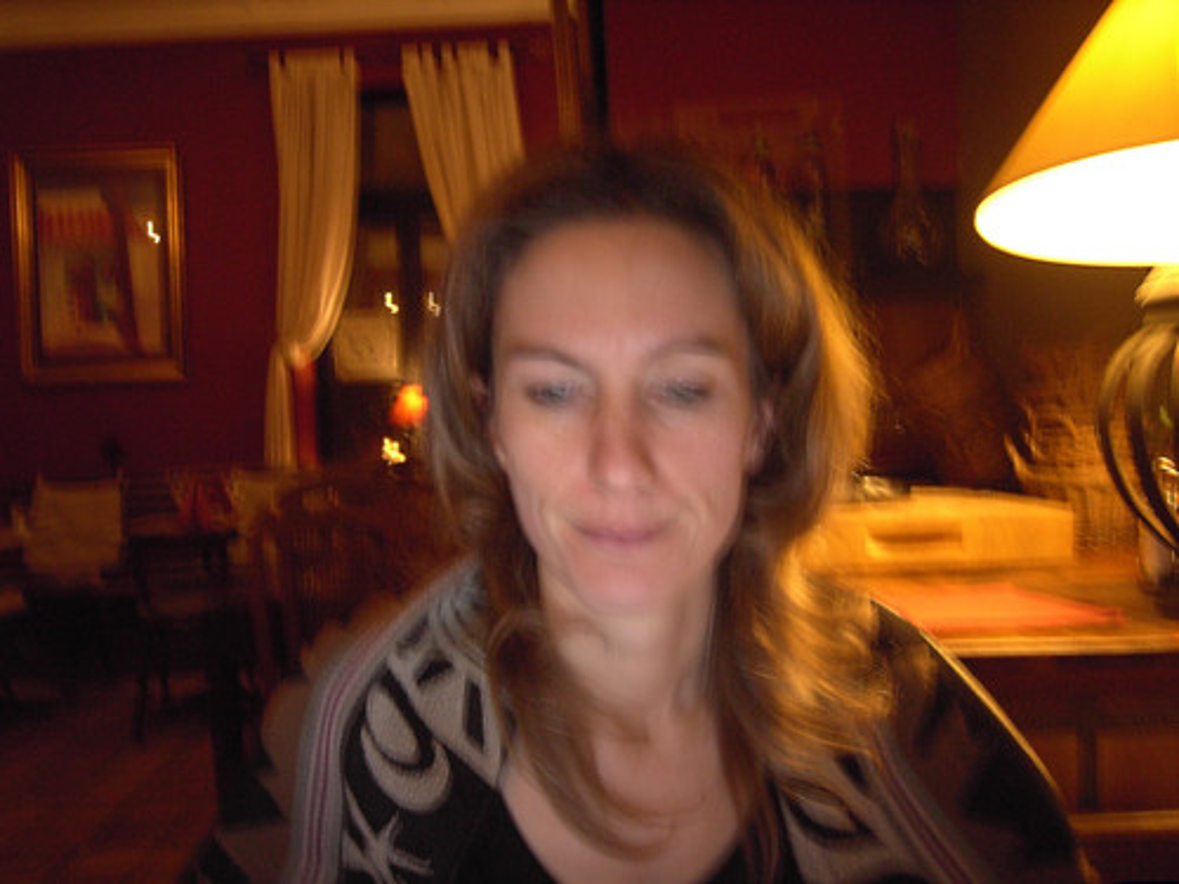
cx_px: 590
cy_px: 442
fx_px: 1192
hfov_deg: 52.6
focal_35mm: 35
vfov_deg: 40.7
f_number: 2.8
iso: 200
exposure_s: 1/3.45
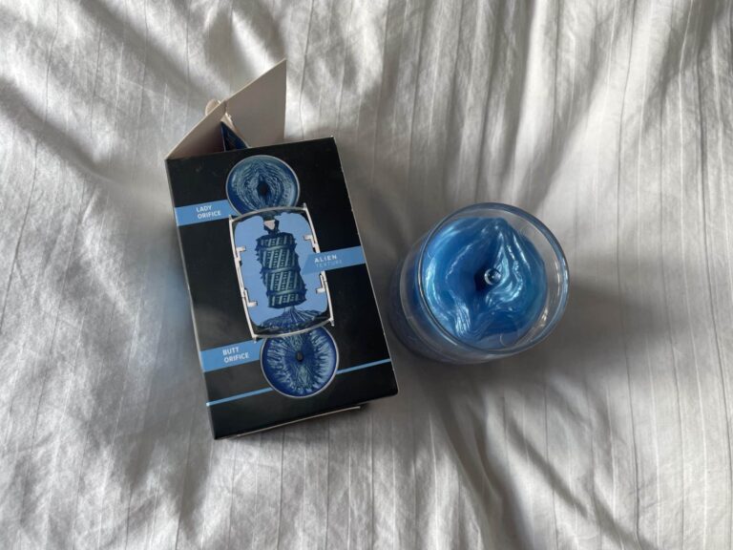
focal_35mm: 26
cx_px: 366
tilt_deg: -74.0
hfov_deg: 67.3
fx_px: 551
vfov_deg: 53.1
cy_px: 275
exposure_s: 1/121
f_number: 1.6
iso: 100
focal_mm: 4.2
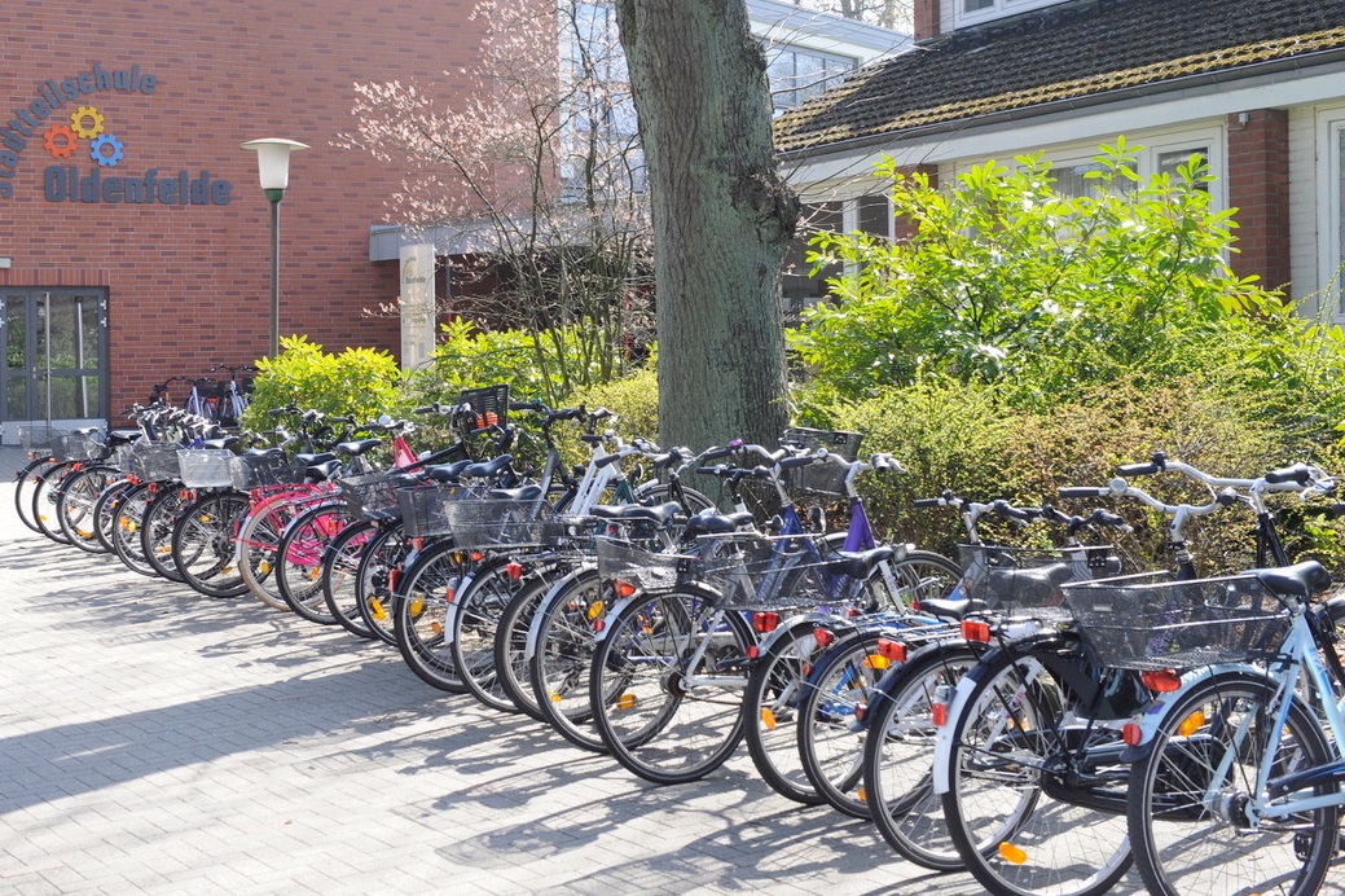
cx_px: 672
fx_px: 1569
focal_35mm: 42
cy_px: 448
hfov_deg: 46.4
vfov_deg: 31.9
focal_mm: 42
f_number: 8
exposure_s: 1/250
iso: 640
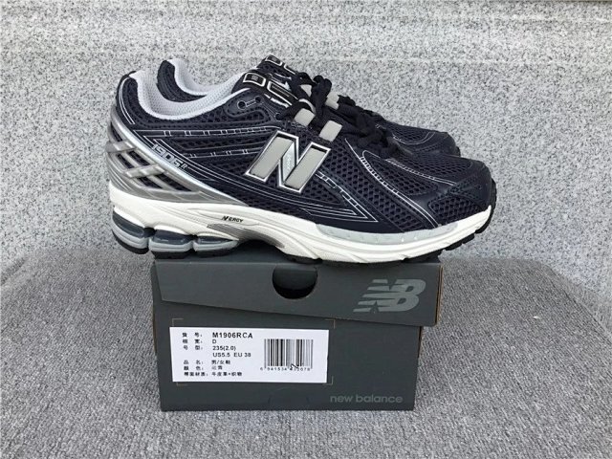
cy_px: 230
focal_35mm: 31
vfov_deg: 45.4
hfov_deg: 58.4
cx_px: 306
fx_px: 548
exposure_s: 1/416
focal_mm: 3.3
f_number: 2.4
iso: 25
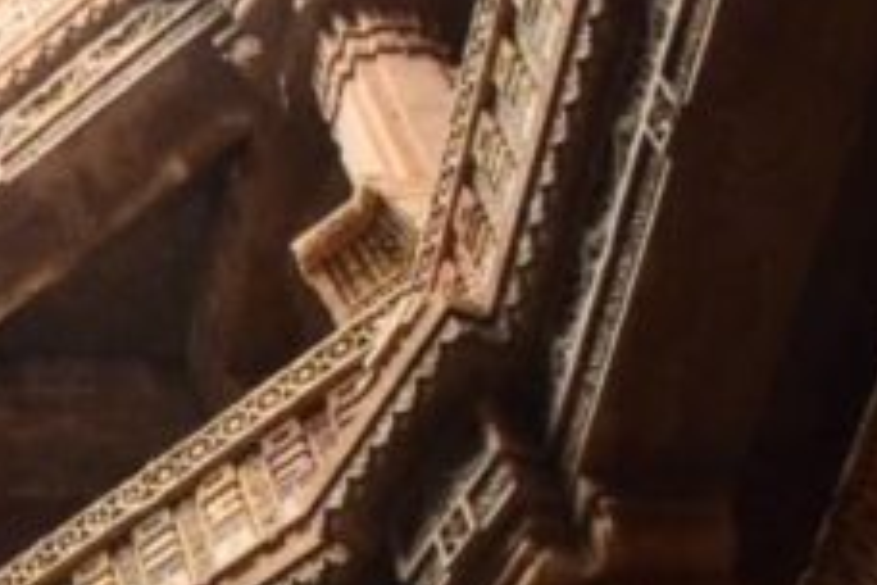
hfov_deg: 15.0
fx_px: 2947
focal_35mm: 121
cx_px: -639
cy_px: 906
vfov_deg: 10.9
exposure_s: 1/40
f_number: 10
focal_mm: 18
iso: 1600
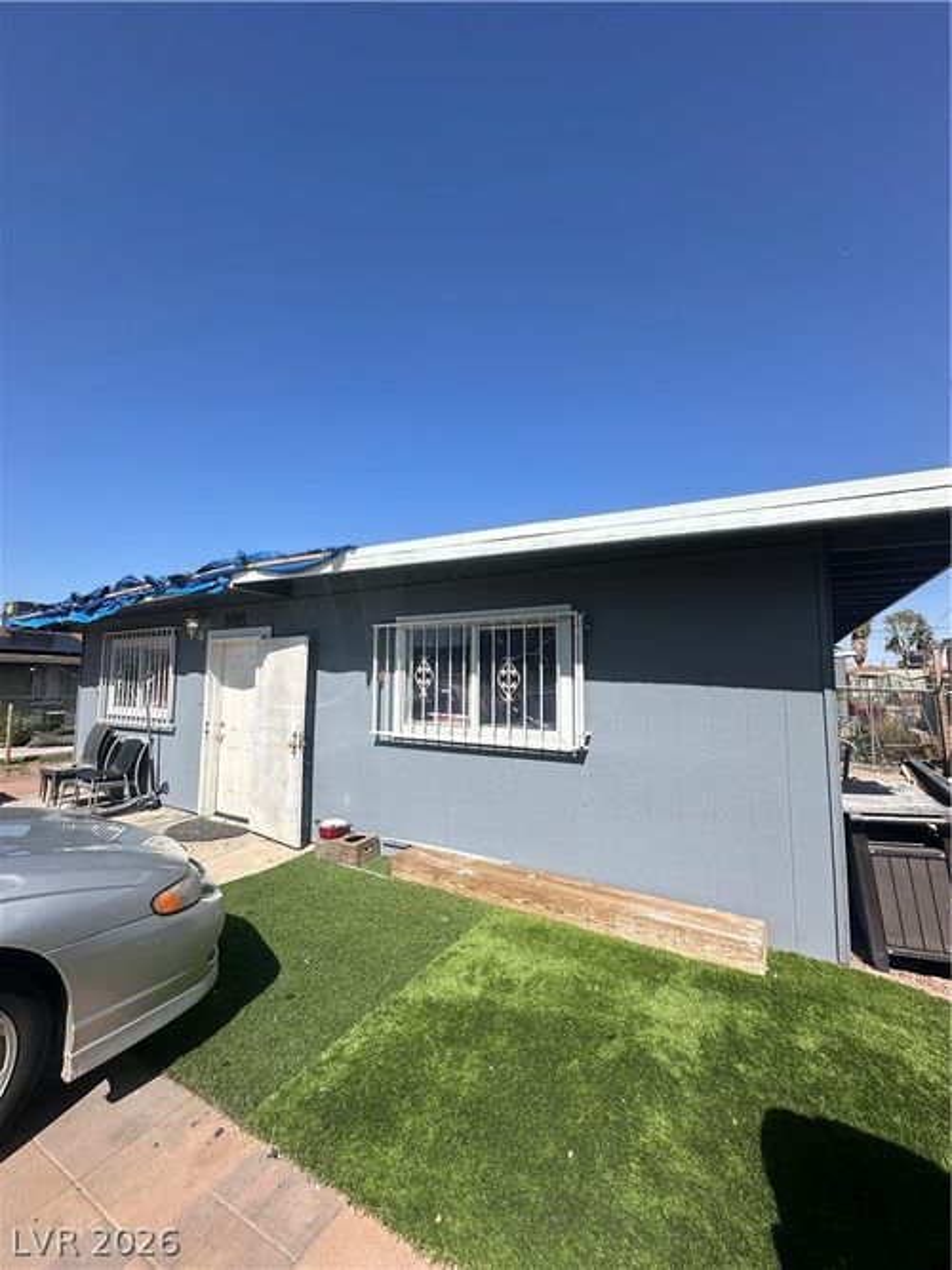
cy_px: 635
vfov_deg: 102.1
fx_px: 514
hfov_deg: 85.7
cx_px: 476
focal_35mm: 14
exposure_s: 1/2817
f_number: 2.2
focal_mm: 2.22
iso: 40
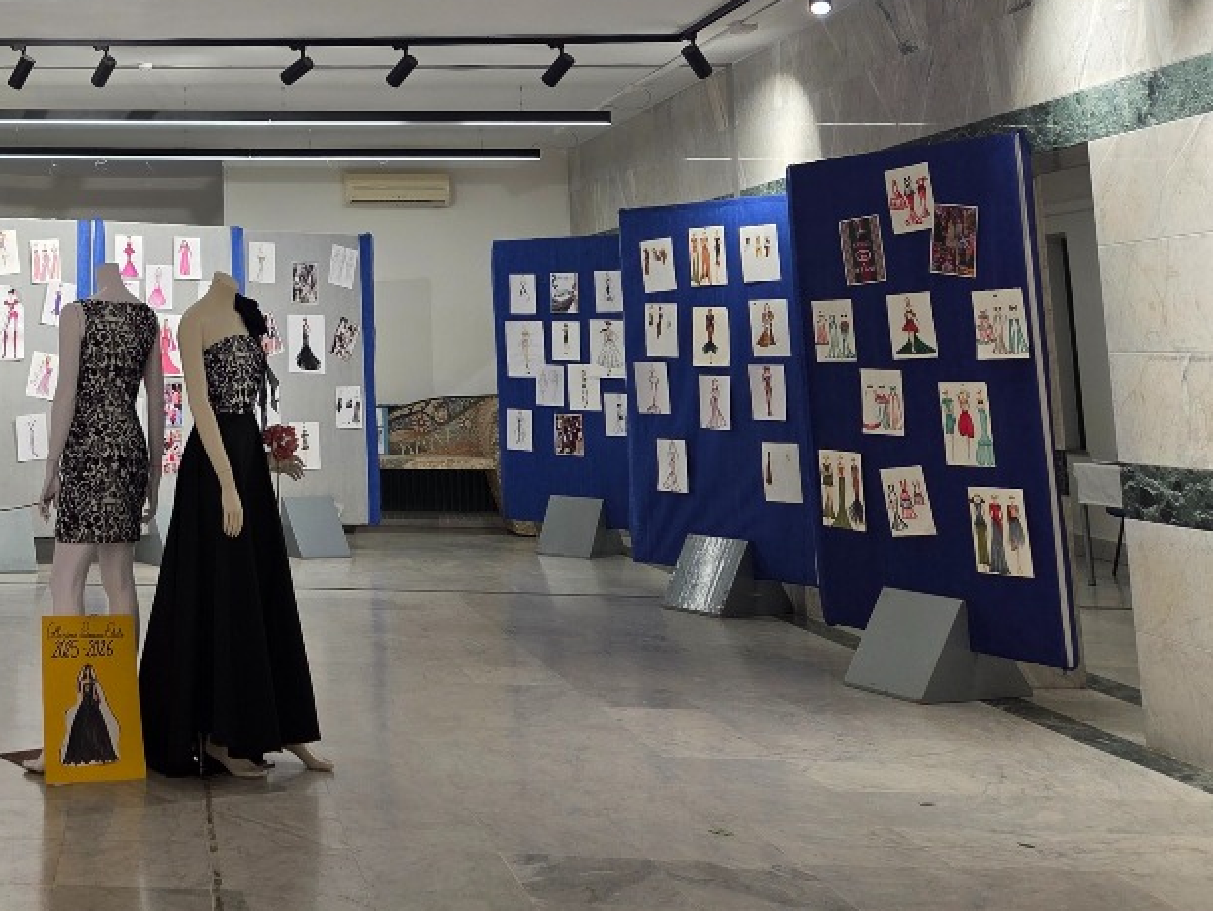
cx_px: 57
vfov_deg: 30.8
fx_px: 1577
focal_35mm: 45
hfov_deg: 38.3
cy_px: 101
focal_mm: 5.4
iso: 100
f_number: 1.8
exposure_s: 1/180
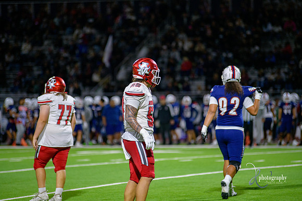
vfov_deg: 6.9
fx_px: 1678
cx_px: 151
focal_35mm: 200
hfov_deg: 10.3
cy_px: 100
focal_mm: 200
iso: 2000
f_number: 2.8
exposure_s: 1/320
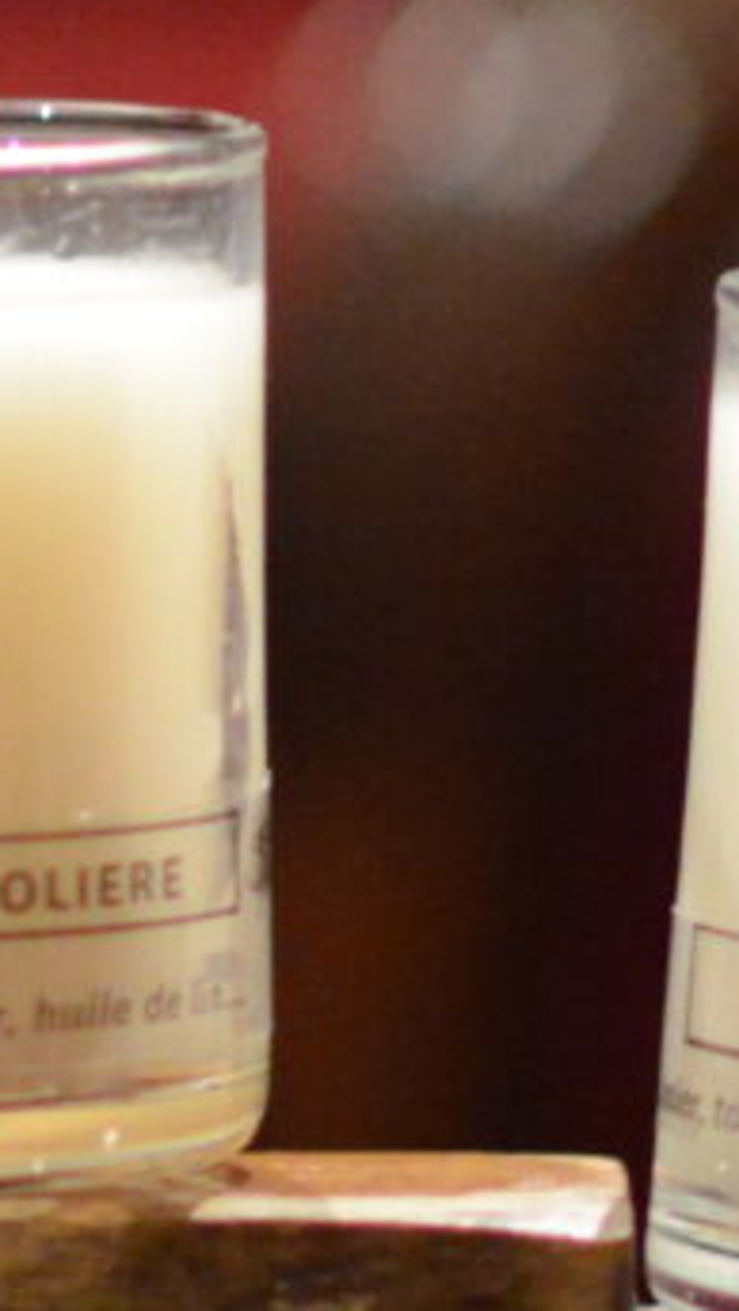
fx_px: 23016
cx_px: -164
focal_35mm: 662
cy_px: 307
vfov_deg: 3.3
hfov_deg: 1.8
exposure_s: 1/100
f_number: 1.8
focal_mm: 85
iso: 4000
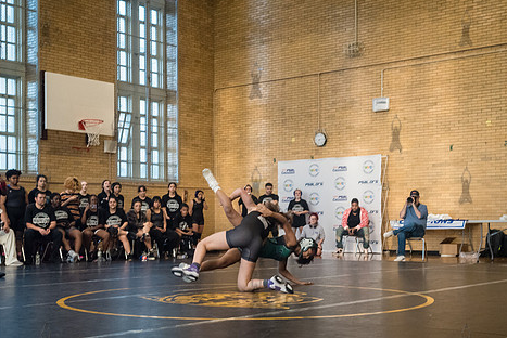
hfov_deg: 36.8
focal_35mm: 54
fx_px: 761
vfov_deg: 25.0
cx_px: 275
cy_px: 227
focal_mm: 35
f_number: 4
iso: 4000
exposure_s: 1/320
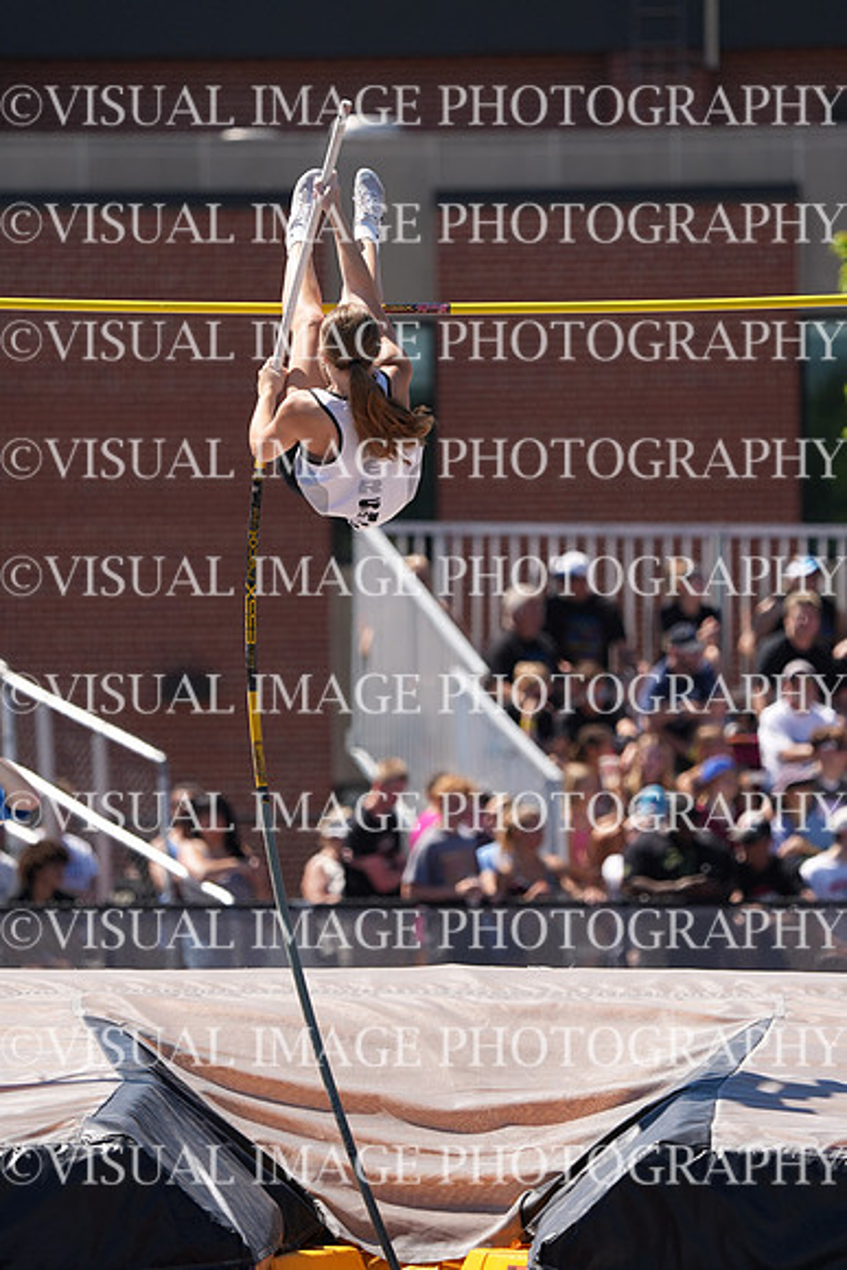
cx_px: 424
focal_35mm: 391
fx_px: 13790
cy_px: 635
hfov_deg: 3.5
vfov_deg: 5.3
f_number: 6.3
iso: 500
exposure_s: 1/1250
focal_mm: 391
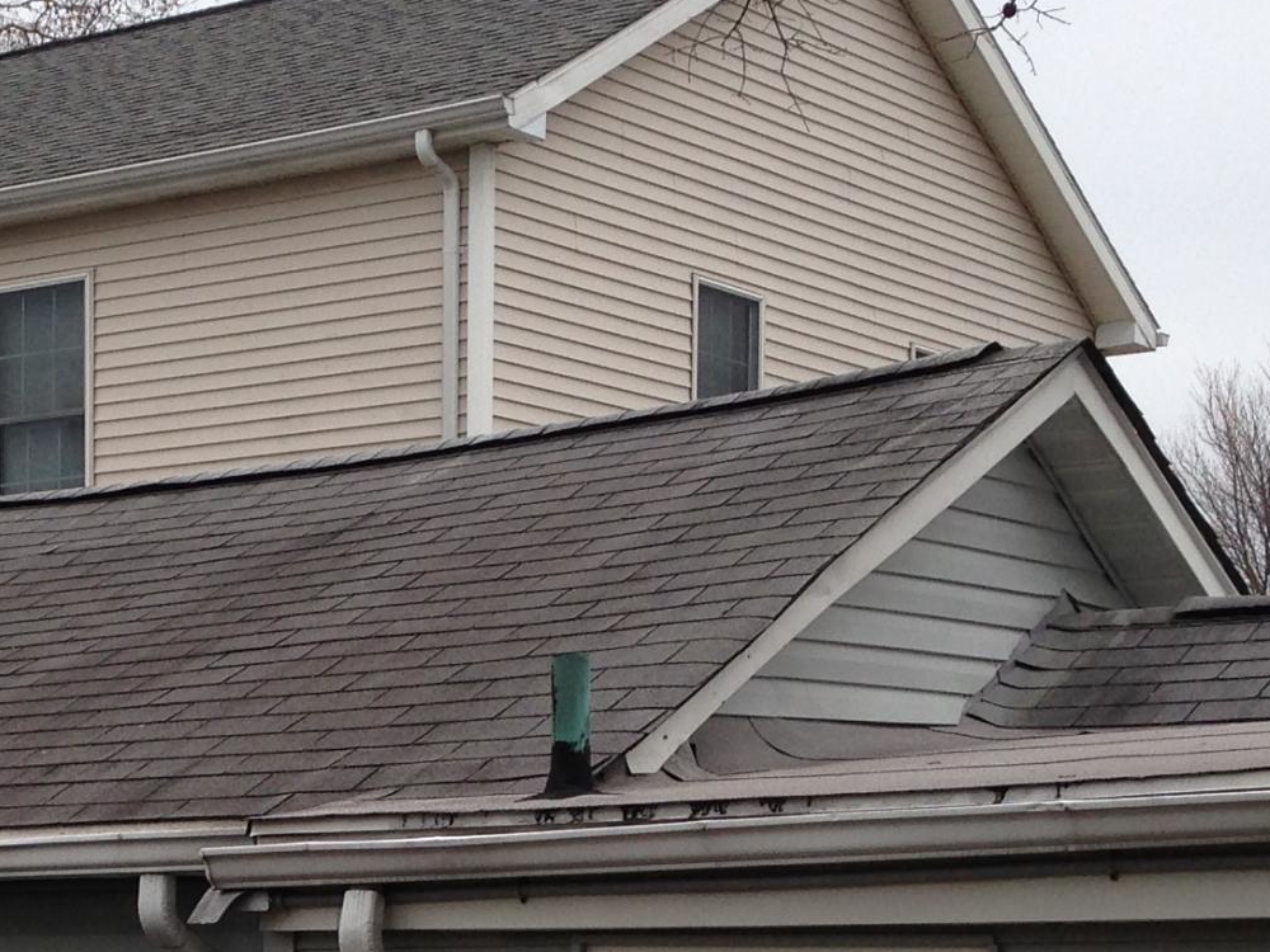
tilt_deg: -4.0
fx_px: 3632
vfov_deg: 14.5
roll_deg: -1.4
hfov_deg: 19.3
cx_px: 13
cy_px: 1125
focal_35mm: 99
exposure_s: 1/507
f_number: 2.4
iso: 50
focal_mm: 4.12
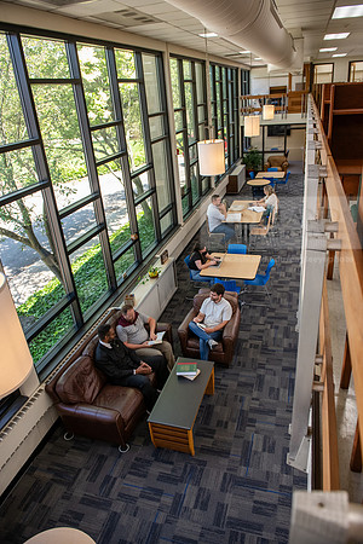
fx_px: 363
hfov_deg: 53.1
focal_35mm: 24
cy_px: 272
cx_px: 182
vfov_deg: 73.7
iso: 1250
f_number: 4.5
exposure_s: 1/200
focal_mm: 24
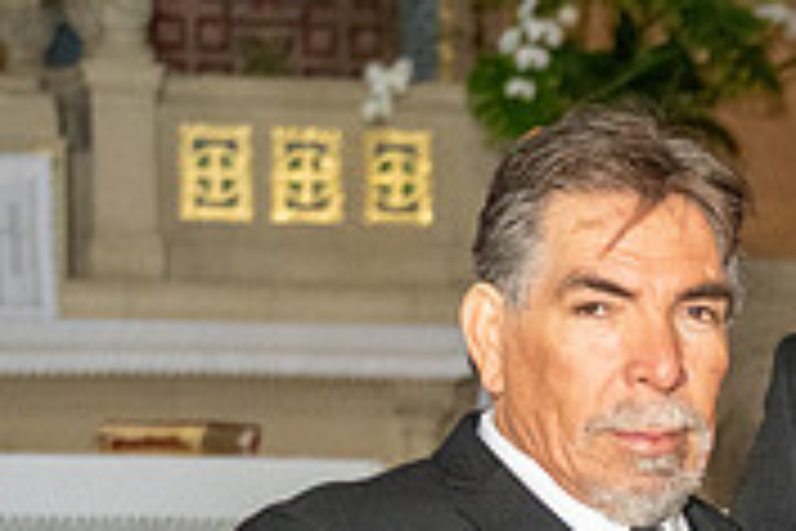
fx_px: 3515
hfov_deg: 12.5
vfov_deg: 8.3
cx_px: 1047
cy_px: 963
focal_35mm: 159
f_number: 2.8
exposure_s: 1/160
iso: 3200
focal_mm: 38
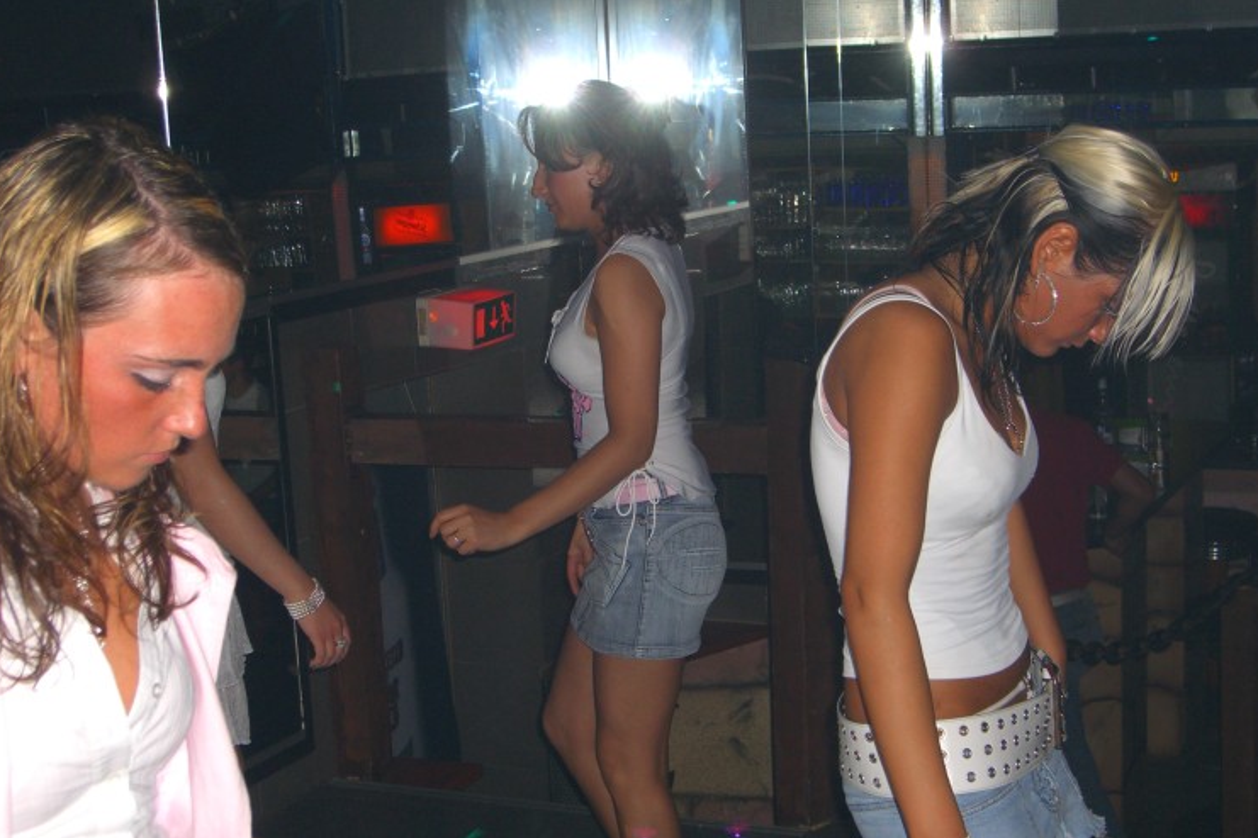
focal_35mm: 64
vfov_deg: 21.2
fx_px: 2236
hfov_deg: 31.4
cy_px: 451
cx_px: 659
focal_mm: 11.8
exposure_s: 1/60
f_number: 3.6
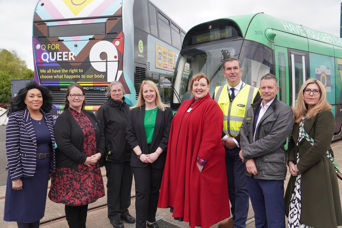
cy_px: 114
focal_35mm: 30
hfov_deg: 61.9
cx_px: 171
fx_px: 285
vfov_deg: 43.6
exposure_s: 1/250
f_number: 4
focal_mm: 20
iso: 100
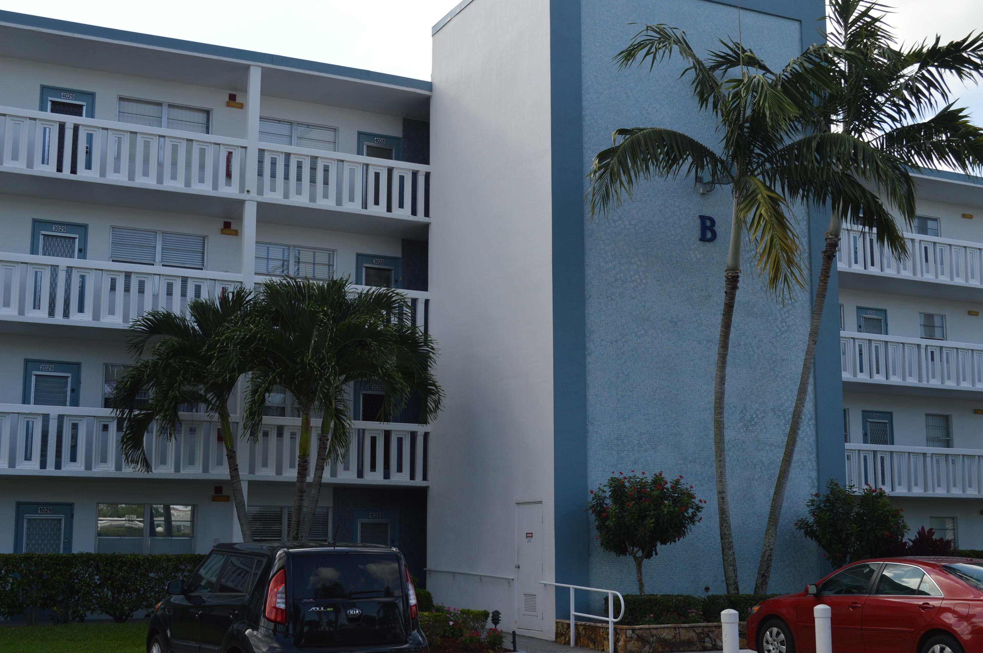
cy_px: 326
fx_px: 1309
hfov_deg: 41.1
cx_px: 492
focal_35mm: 48
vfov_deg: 28.0
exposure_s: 1/200
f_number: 7.1
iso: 100
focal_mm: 32
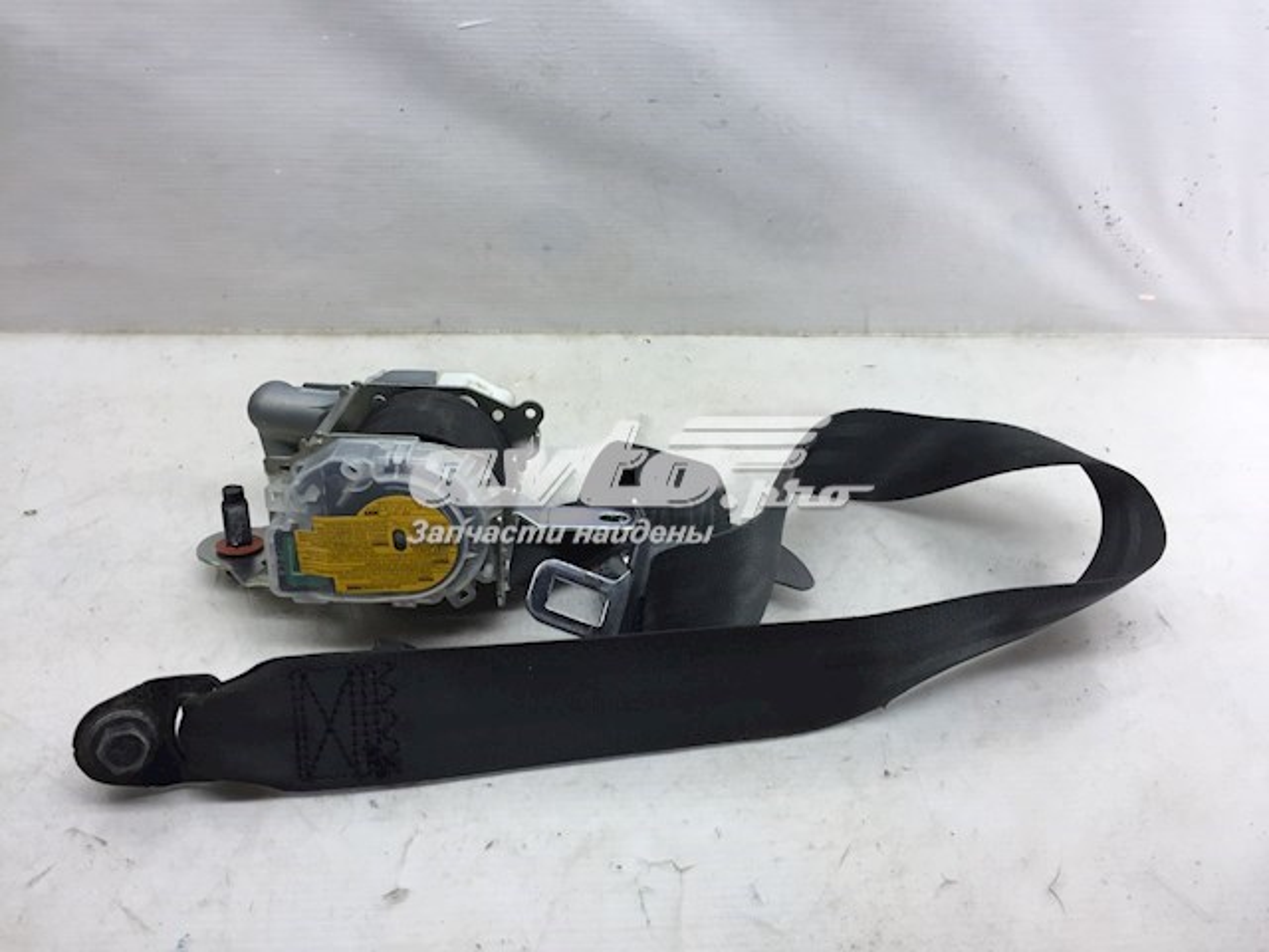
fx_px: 1063
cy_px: 476
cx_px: 634
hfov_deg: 61.7
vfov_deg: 48.2
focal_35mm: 29
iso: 40
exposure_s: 1/50
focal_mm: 4.15
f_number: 2.2
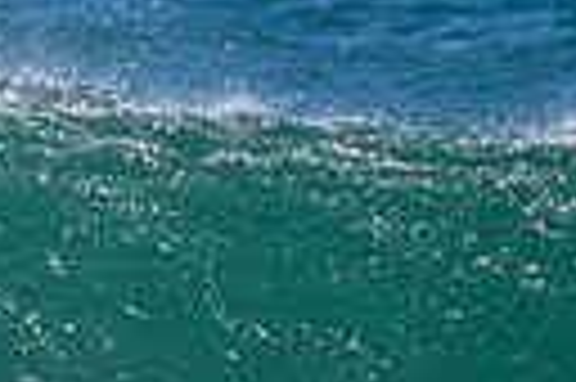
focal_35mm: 3625
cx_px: -162
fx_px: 57926
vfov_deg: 0.4
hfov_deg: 0.6
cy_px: 506
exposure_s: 1/2000
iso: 1800
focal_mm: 800
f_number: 11
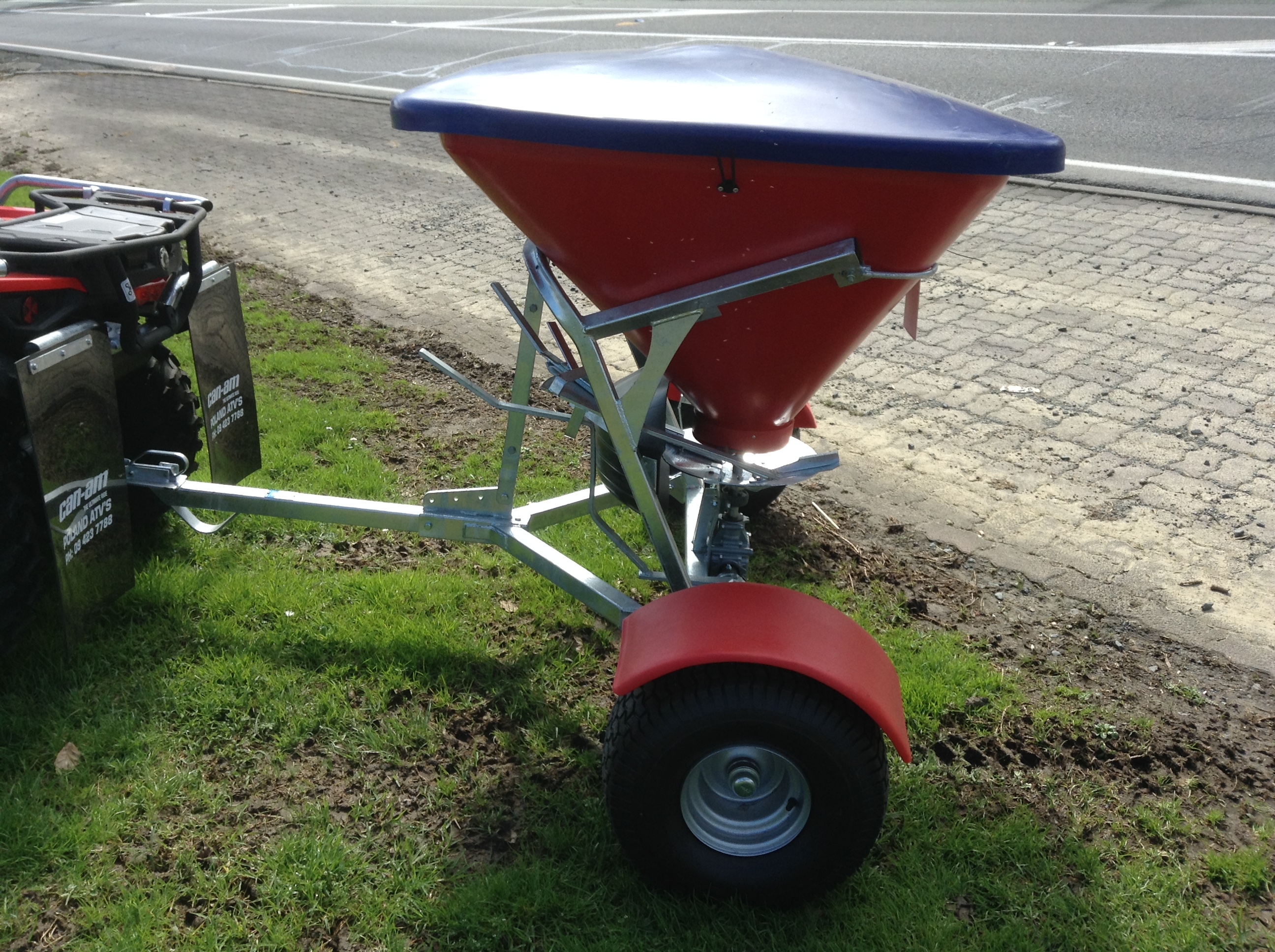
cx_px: 638
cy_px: 476
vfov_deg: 42.8
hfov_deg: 55.4
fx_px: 1214
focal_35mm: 33
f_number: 2.4
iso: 25
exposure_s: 1/439
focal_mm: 3.3
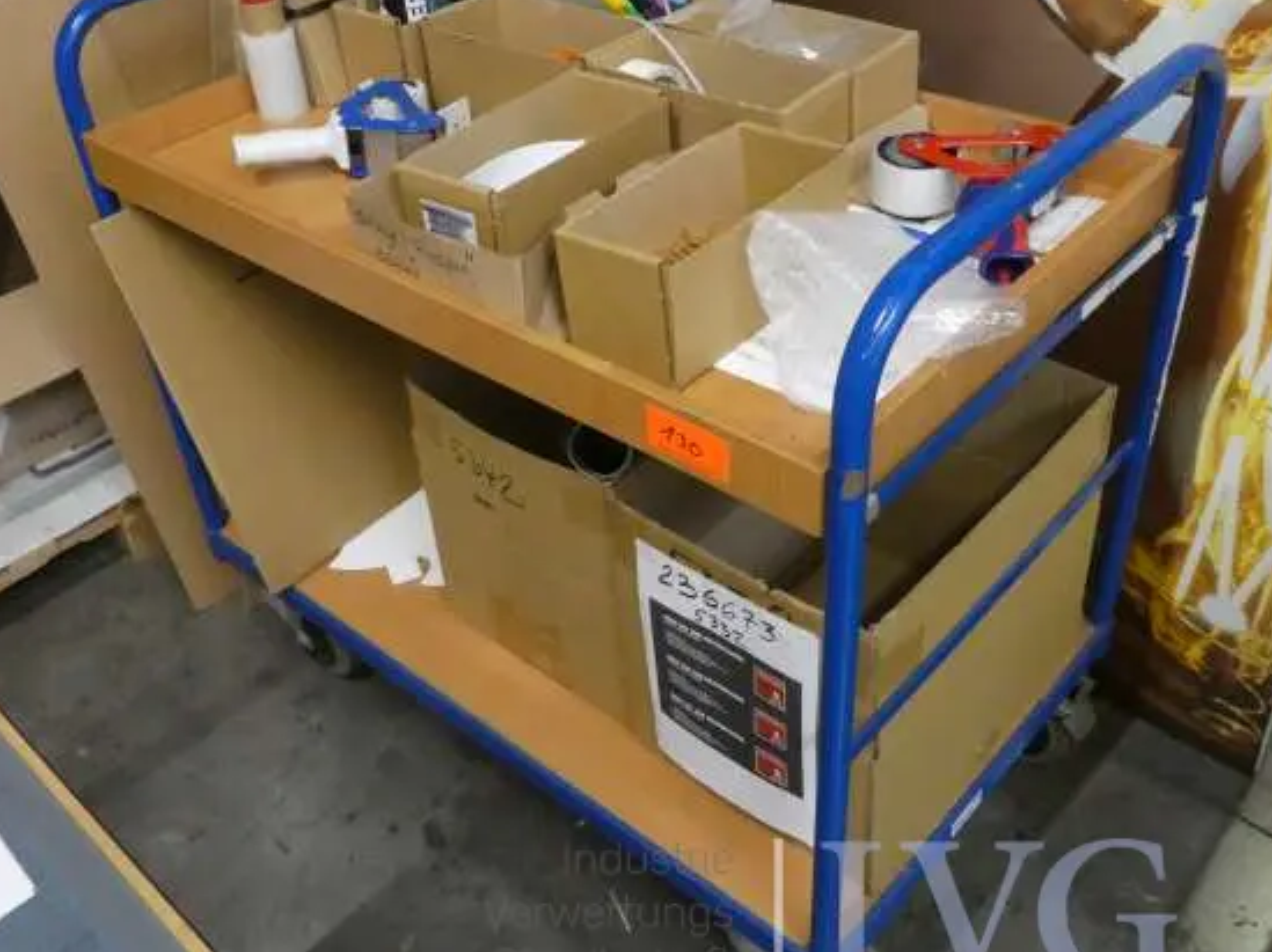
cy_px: 426
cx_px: 621
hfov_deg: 52.7
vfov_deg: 40.6
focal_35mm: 35
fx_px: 1285
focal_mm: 4.3
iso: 1000
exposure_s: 1/60
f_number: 3.3
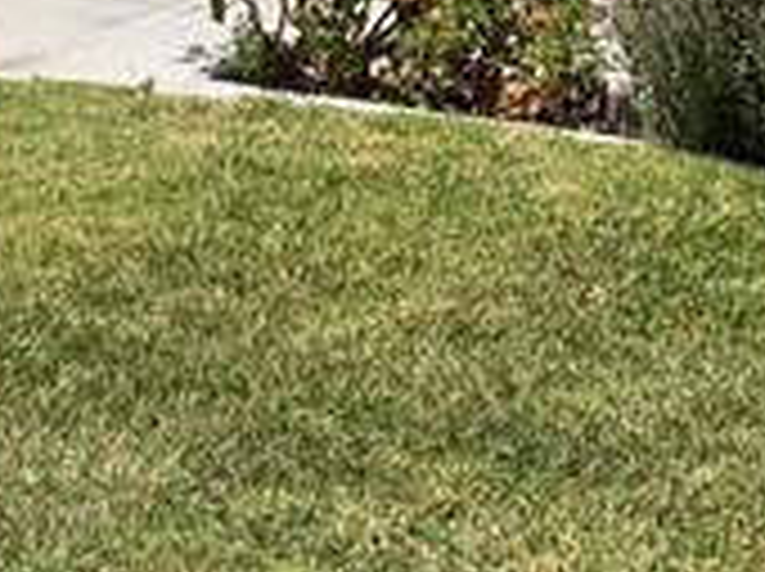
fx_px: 3465
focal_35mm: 157
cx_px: 148
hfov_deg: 12.5
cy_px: -577
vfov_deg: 8.9
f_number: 1.8
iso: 25
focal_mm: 4.25
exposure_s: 1/2481
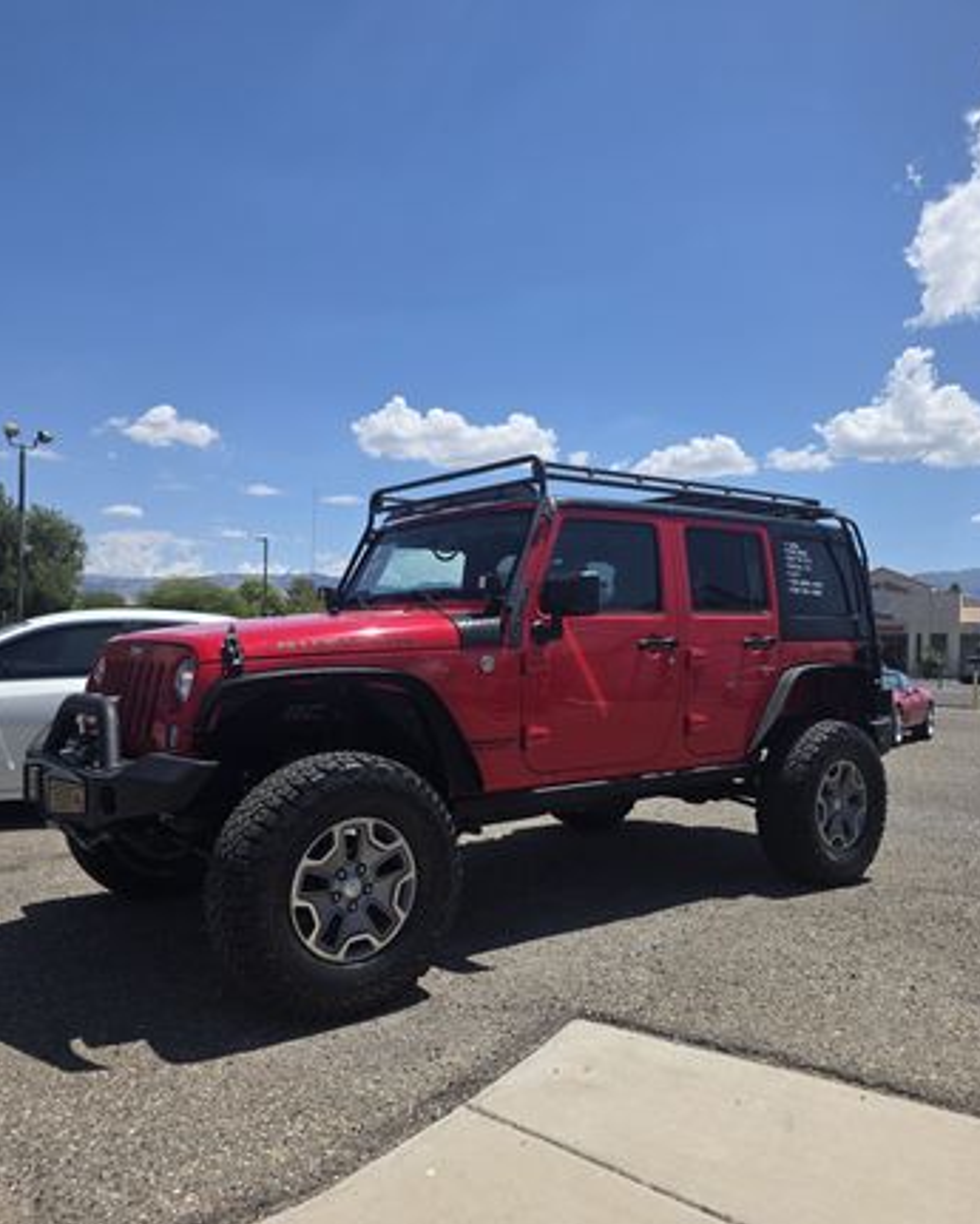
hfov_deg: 56.8
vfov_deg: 68.1
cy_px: 633
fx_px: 906
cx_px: 506
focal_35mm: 25
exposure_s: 1/7333
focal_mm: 6.3
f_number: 1.7
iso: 80
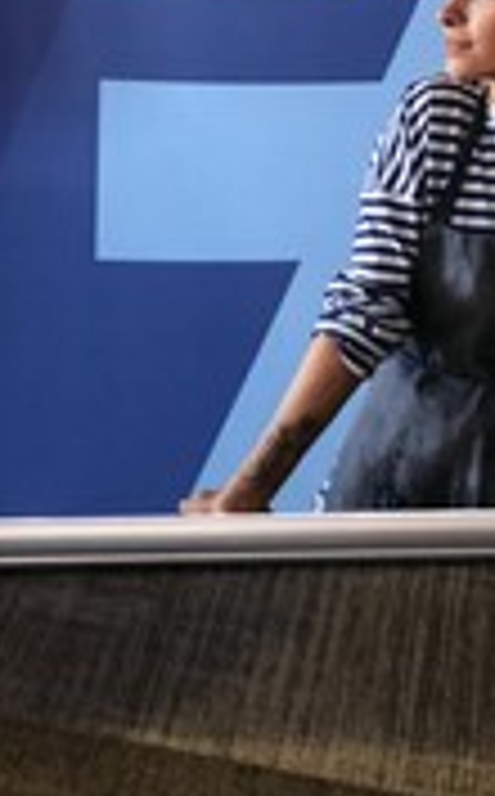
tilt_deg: -8.3
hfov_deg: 15.0
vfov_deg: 21.5
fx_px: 1864
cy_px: -274
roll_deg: -1.8
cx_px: 94
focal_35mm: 86
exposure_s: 1/17
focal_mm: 3.99
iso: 50
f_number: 1.8
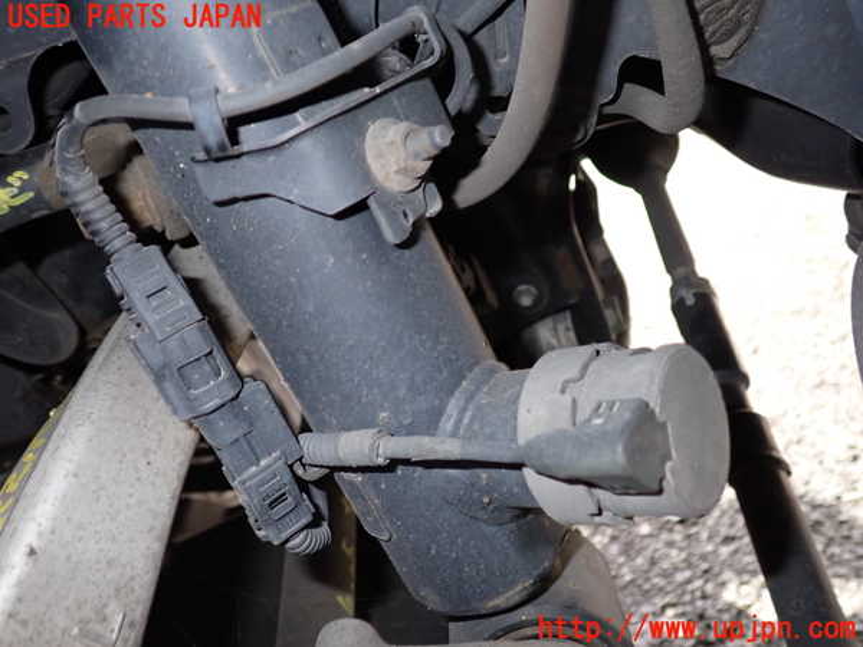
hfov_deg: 60.0
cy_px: 324
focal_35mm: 30
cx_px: 432
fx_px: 748
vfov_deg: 46.8
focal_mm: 5.4
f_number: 6.3
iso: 200
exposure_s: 1/30
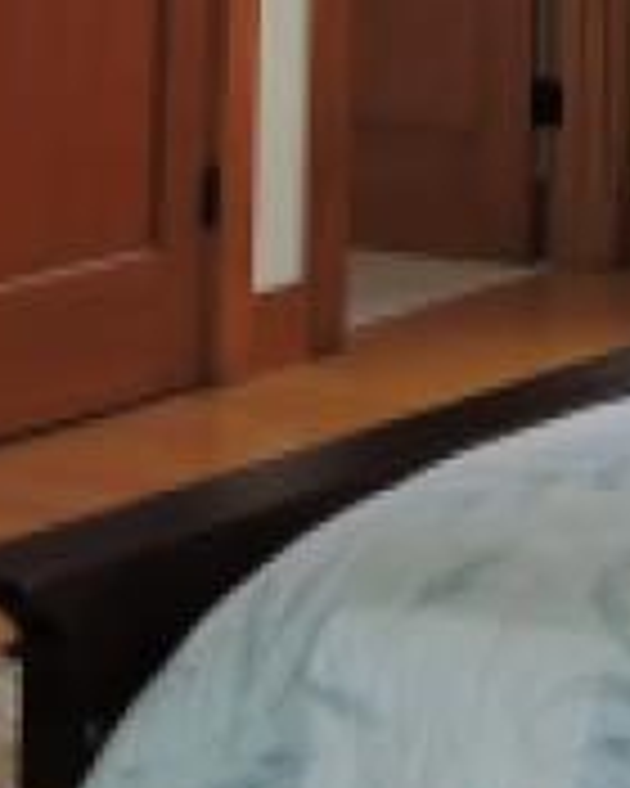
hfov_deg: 9.3
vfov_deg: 10.9
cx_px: 1040
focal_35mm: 160
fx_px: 3729
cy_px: -804
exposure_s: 1/80
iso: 80
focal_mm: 6
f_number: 2
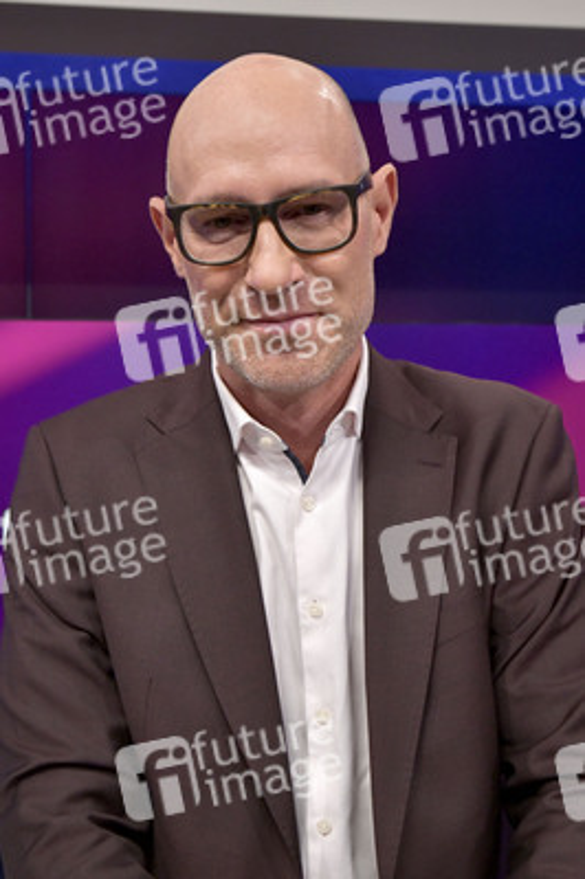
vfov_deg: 48.5
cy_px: 440
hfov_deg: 33.3
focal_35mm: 40
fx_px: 977
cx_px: 292
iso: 2500
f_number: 6.3
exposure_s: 1/200
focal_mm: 40
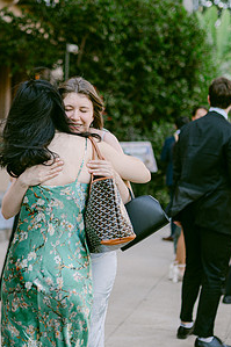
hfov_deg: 18.5
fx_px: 703
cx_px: 59
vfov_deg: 27.7
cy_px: 149
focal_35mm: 73
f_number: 1.4
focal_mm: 35
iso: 100
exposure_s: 1/320
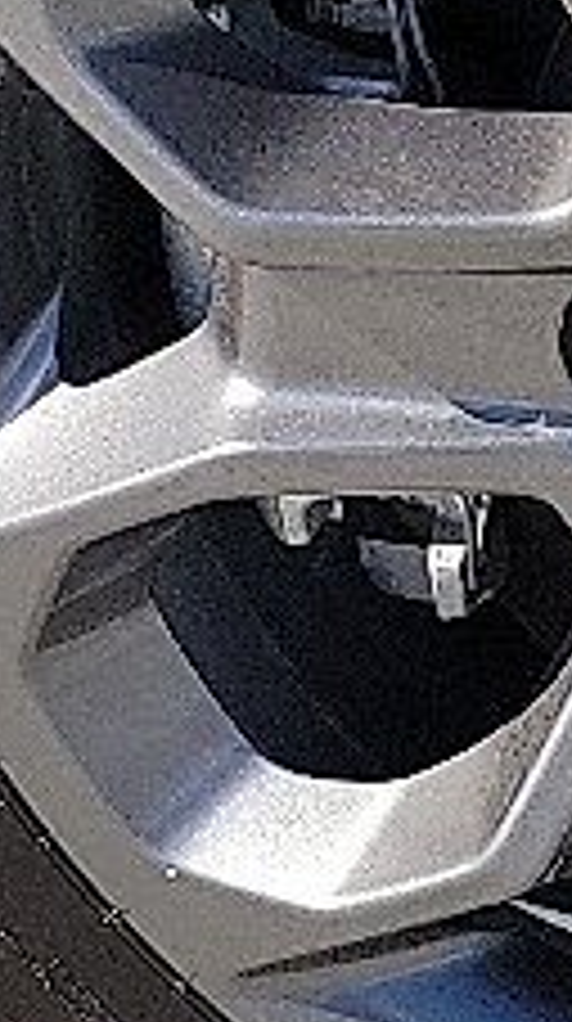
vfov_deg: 10.7
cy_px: 189
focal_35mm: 200
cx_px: 919
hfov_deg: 6.0
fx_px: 5415
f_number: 1.8
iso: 50
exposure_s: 1/1250
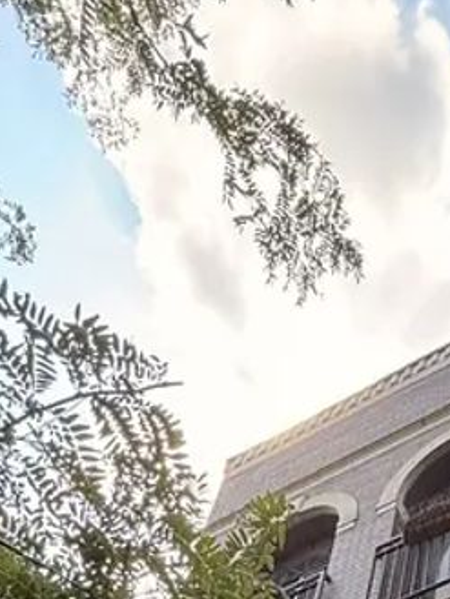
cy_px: 973
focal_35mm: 58
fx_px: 1005
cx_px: 492
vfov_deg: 23.7
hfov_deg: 23.7
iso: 64
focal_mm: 2.22
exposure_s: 1/266
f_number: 2.2
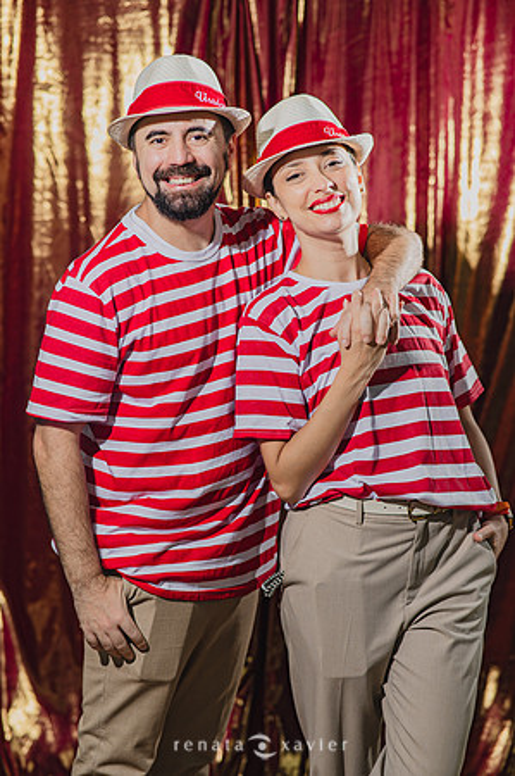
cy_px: 388
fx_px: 1828
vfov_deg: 23.9
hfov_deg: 16.0
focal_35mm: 85
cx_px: 258
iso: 125
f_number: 2.5
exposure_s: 1/100
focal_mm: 85
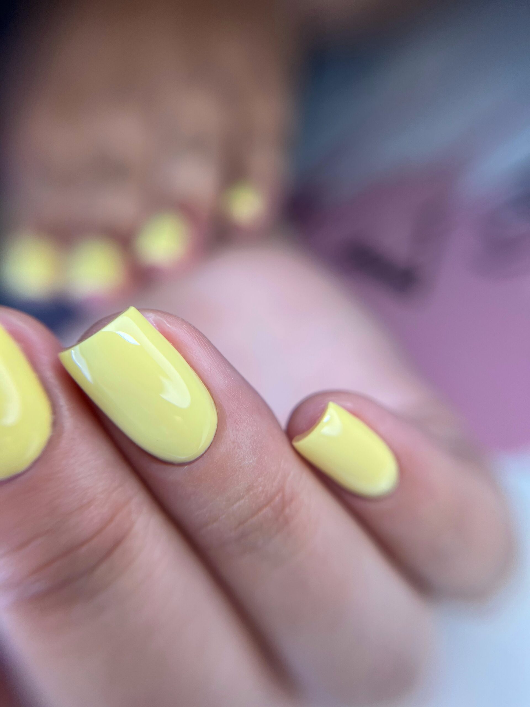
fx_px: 531
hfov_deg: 53.1
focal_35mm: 26
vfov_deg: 67.3
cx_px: 265
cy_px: 354
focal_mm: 5.7
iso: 50
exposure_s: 1/355
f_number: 1.5
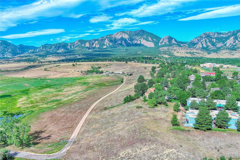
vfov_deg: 44.9
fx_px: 193
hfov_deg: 63.7
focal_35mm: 29
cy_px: 80
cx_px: 120
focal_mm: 10.6
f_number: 2.8
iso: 101
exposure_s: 1/1337
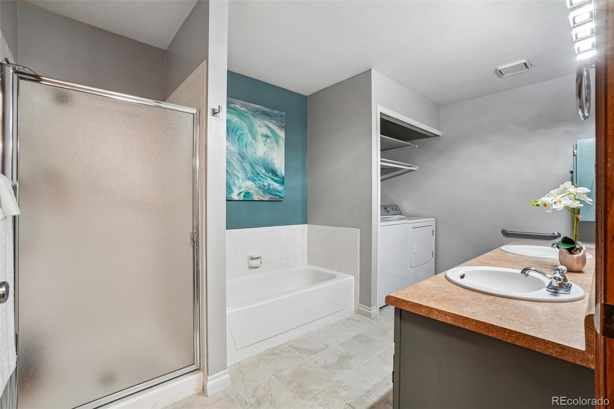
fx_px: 256
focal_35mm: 15
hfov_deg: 100.4
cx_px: 307
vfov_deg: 77.3
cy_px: 204
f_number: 8
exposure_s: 1/5
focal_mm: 10
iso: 400
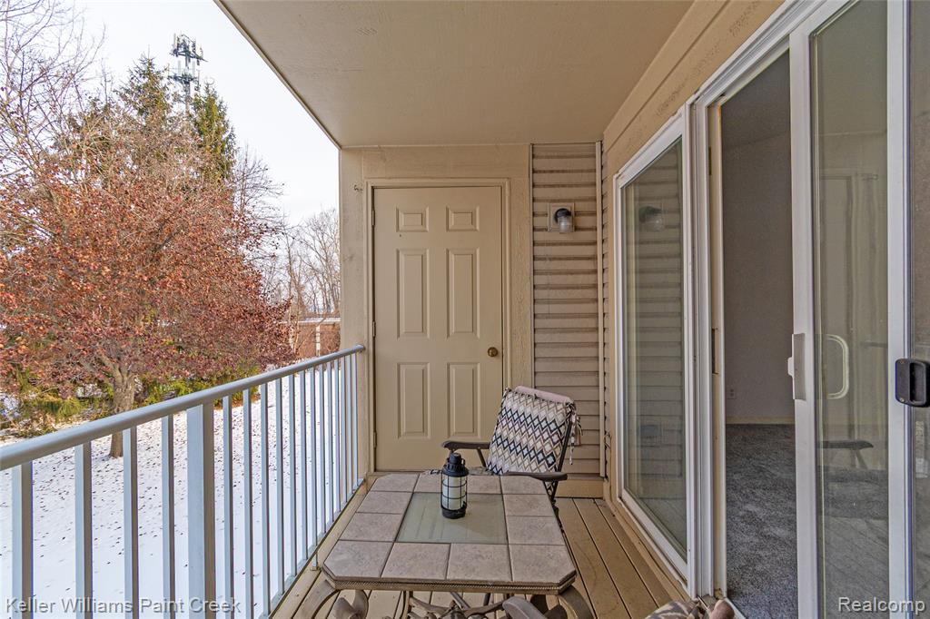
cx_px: 465
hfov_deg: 100.4
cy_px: 310
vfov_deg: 77.3
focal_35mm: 15
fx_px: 387
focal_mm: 10
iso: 200
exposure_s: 1/250
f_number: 5.6
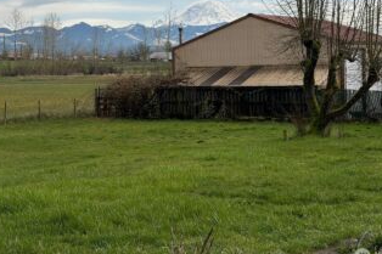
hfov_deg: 29.3
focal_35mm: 69
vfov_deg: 19.7
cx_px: 190
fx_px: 732
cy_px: 86
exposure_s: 1/2639
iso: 32
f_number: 1.6
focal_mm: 5.96
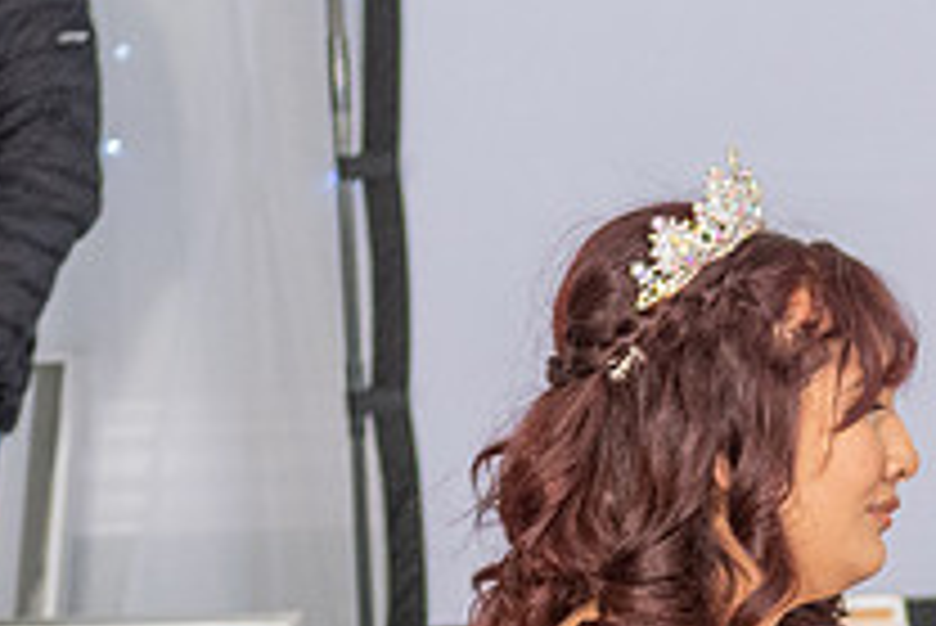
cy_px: 1314
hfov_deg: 6.6
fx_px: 8013
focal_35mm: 308
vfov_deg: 4.4
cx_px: 1113
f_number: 3.5
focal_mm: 40
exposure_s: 1/160
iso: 500
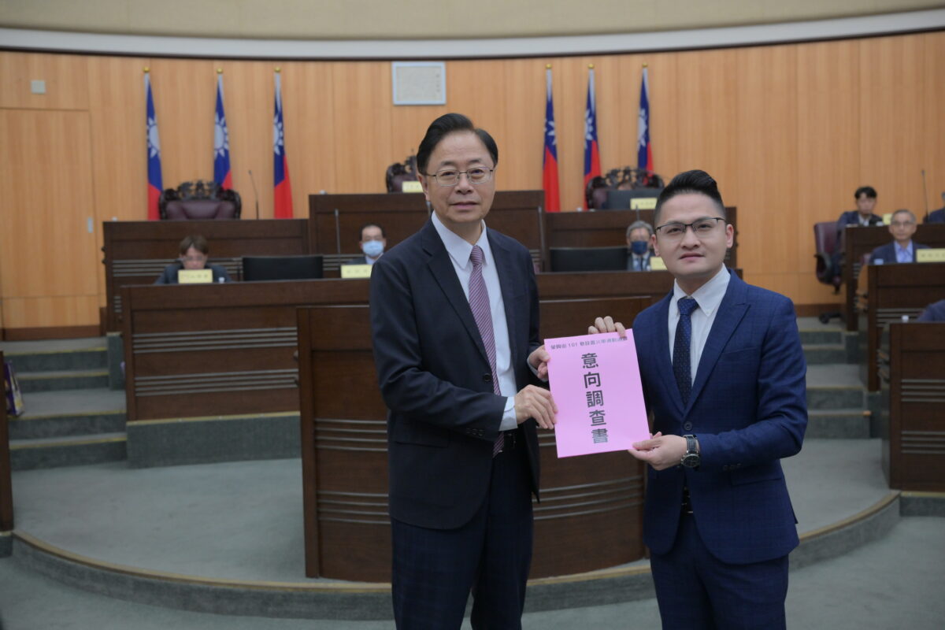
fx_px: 971
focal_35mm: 37
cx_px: 472
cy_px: 315
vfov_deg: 35.9
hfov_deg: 51.9
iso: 1250
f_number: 4
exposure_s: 1/160
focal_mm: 37
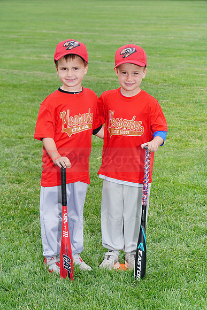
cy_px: 155
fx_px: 888
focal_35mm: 103
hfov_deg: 13.3
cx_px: 104
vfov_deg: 19.8
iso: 200
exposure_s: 1/250
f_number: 9
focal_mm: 103
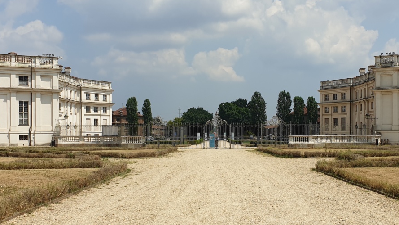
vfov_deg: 23.4
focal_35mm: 51
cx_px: 211
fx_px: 540
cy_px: 138
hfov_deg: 40.6
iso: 50
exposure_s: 1/2353
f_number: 2.4
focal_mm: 4.3
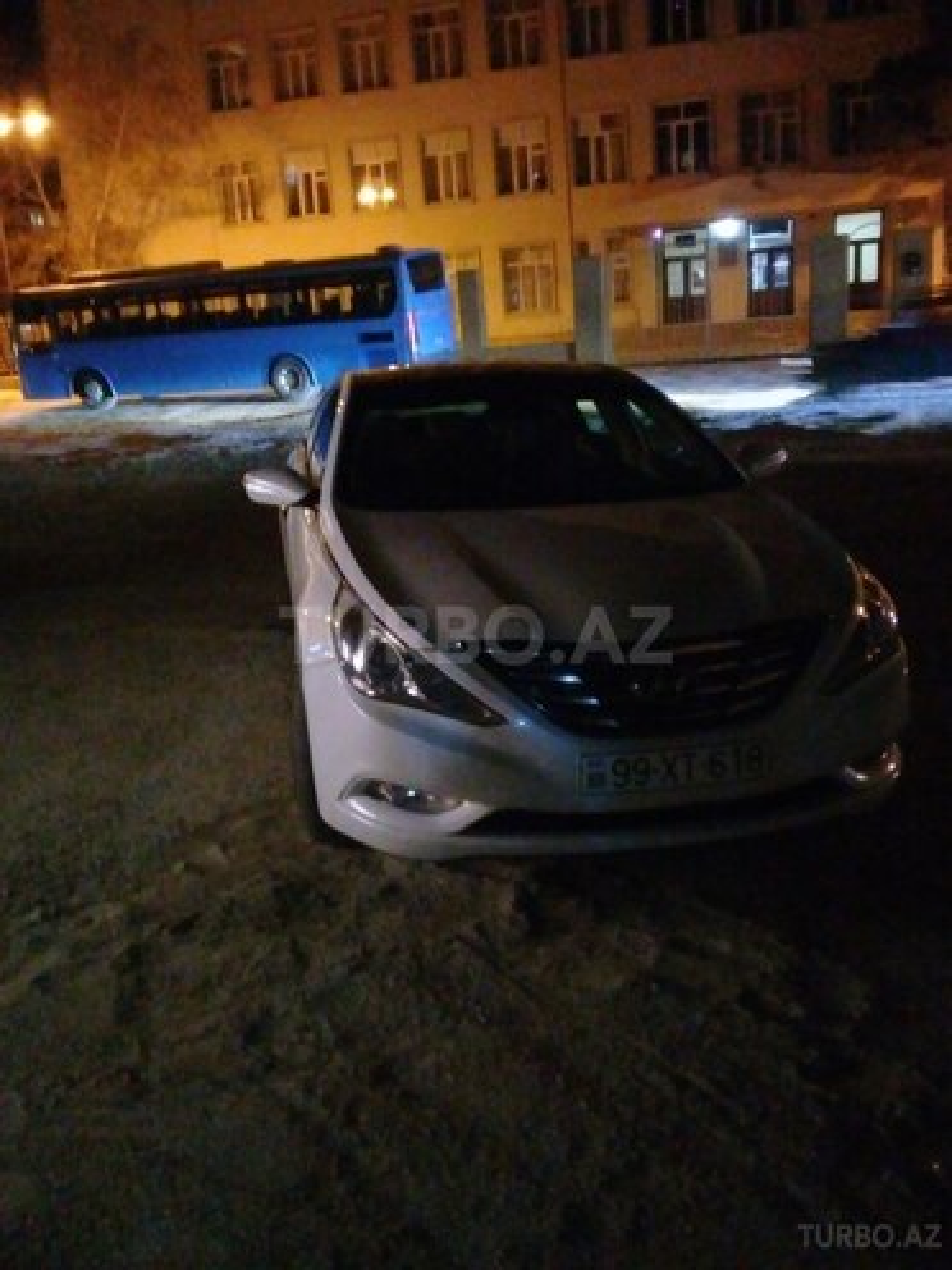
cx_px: 476
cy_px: 635
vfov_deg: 58.4
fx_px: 1137
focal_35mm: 31
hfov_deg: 45.4
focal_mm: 3.3
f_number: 2.2
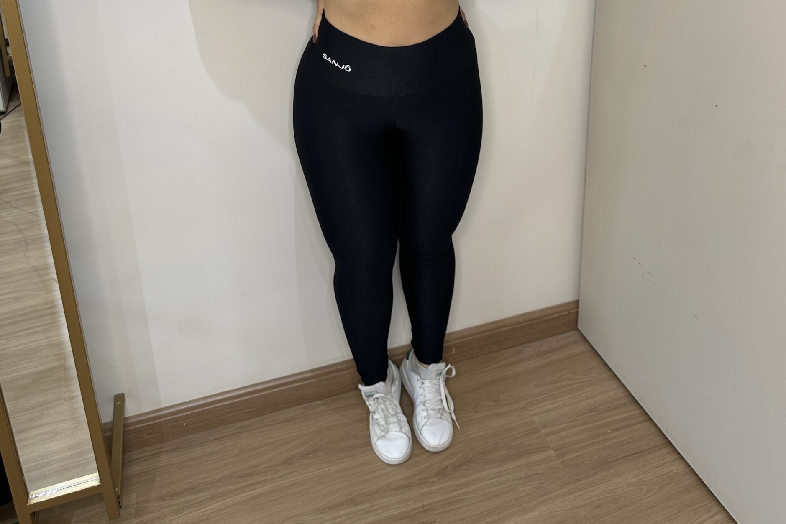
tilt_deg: -19.4
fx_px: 742
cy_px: 41
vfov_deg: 36.2
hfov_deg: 55.8
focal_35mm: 34
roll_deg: +0.4
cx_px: 401
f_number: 1.78
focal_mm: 6.86
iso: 80
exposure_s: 1/120
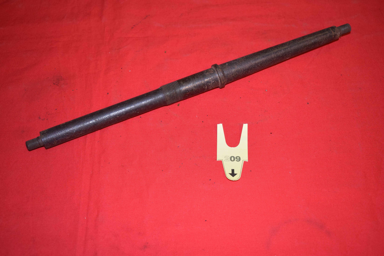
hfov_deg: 45.0
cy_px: 128
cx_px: 192
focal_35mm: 44
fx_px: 464
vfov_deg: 30.9
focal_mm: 29
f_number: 5
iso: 640
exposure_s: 1/100
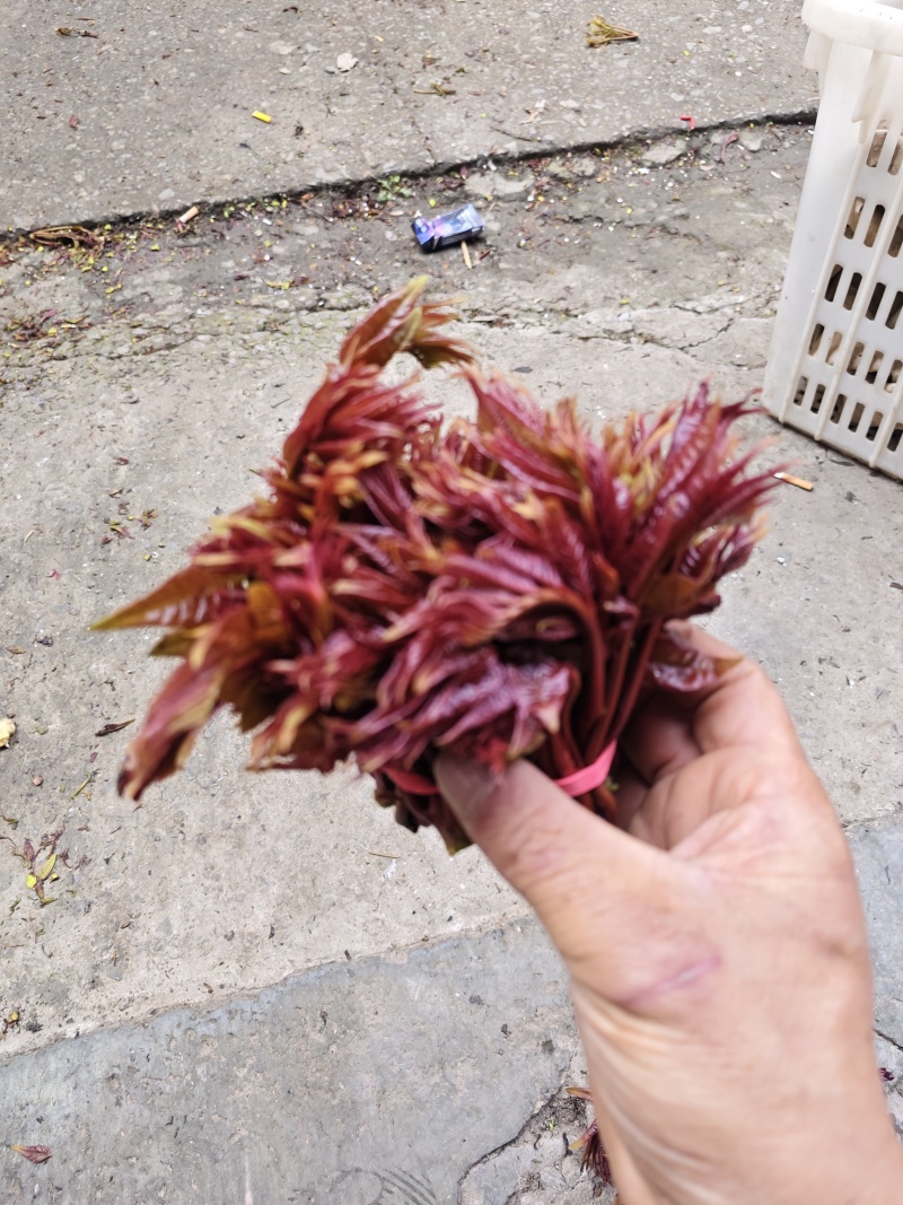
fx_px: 800
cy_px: 602
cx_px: 452
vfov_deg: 73.9
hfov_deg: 58.9
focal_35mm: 23
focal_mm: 5.56
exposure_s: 1/414
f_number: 1.88
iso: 249
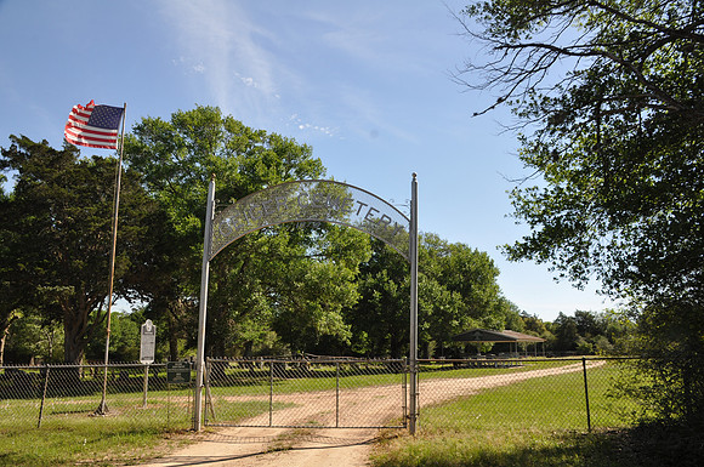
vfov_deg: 43.5
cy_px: 234
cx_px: 352
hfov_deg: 62.0
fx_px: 586
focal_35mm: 30
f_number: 11
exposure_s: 1/125
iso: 200
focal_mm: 20
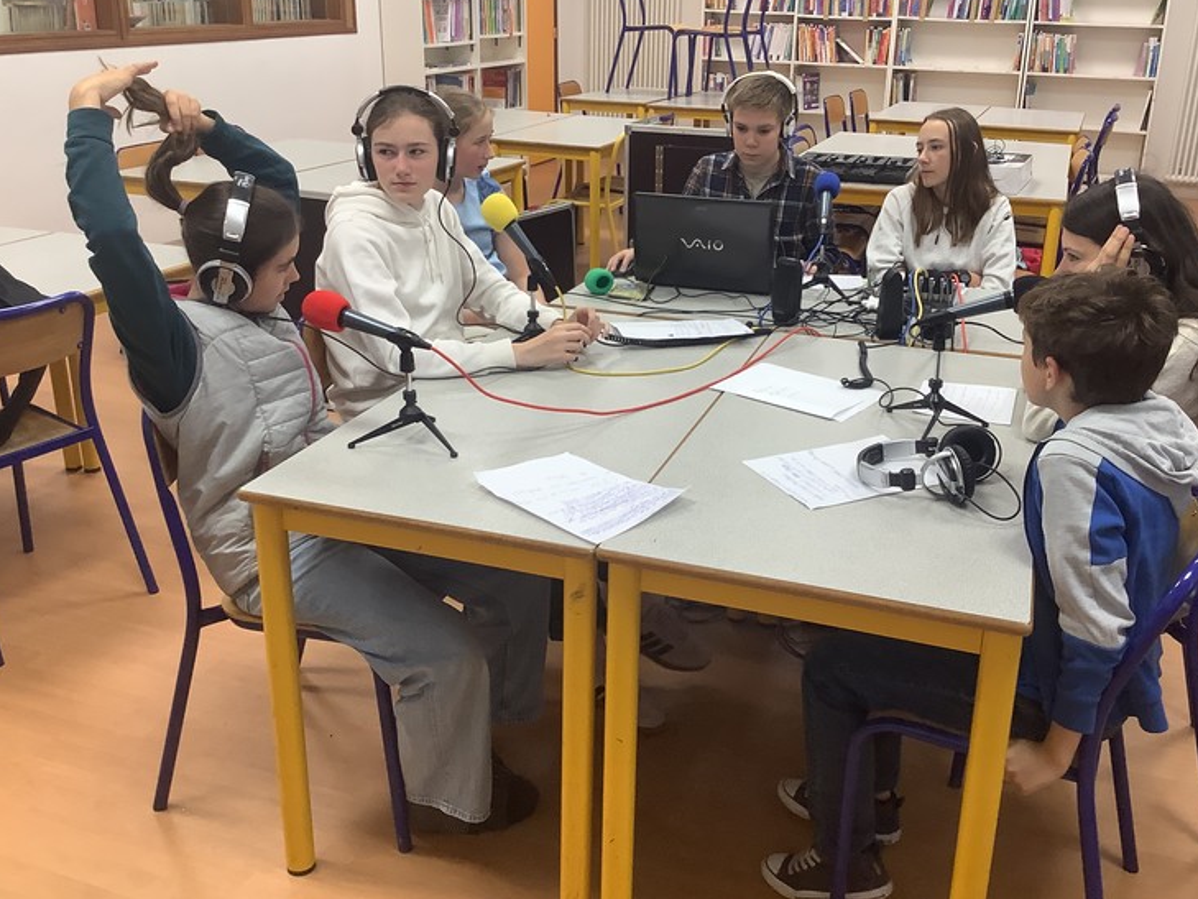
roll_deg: -3.0
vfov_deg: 41.8
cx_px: 643
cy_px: 419
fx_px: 1177
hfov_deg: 53.9
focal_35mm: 34
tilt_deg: -19.3
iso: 100
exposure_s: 1/50
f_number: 2.4
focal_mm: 3.3
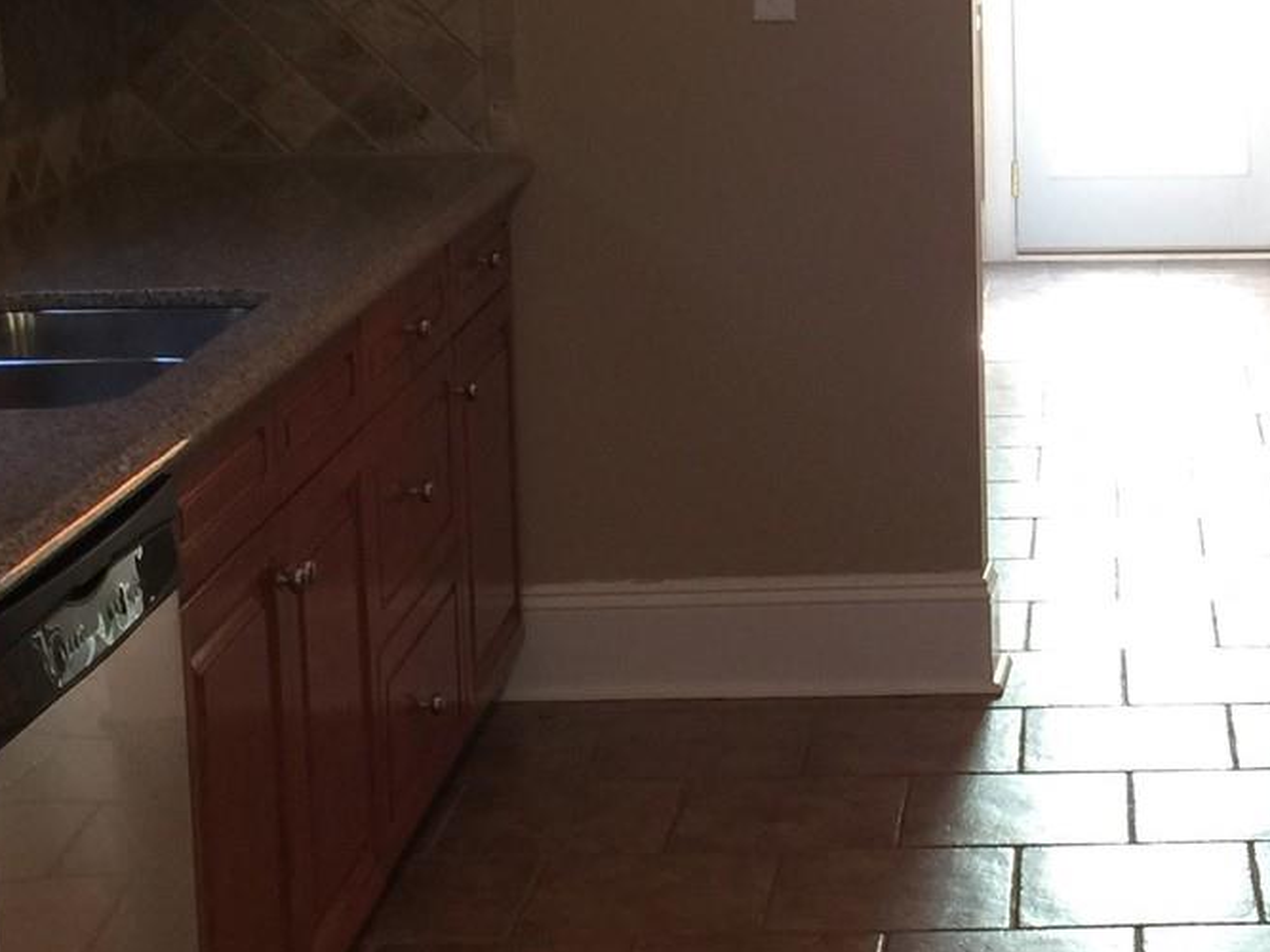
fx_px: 3265
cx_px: 1194
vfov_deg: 16.5
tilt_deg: -8.9
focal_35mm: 89
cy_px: 259
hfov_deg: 21.4
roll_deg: +0.1
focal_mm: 4.15
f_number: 2.2
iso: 32
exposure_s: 1/15
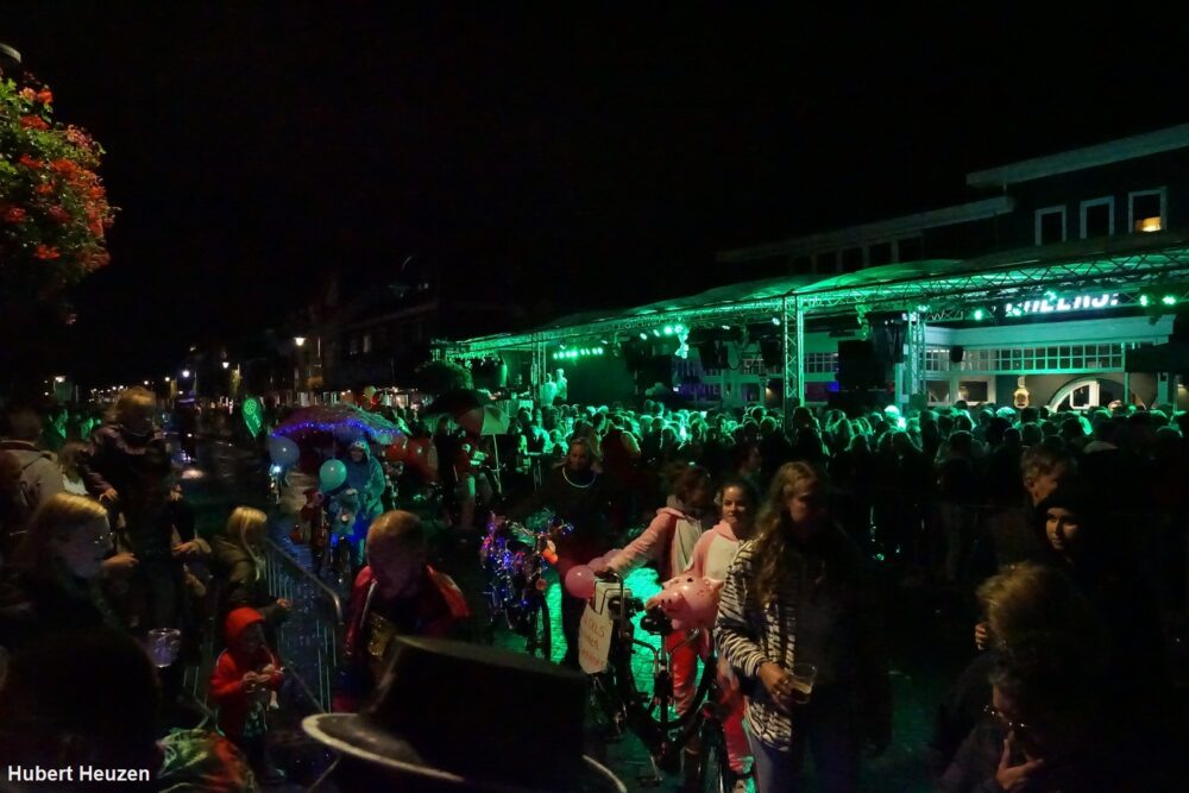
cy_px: 396
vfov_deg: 53.1
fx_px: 793
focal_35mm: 24
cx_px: 594
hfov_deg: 73.7
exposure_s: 1/125
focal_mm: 16
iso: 20000
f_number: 5.6
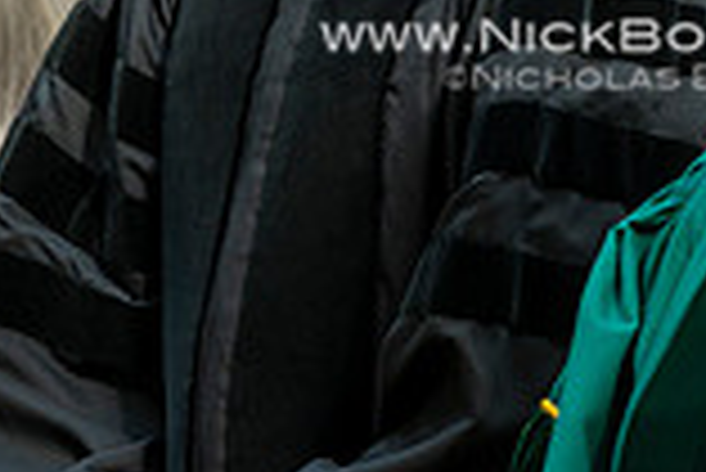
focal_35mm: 553
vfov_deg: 2.5
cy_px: -126
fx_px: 10855
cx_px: 630
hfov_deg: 3.7
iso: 250
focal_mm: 150
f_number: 2.8
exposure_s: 1/500
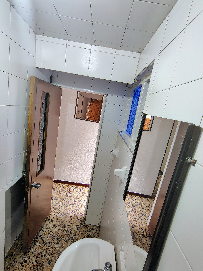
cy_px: 136
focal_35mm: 16
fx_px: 125
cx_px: 102
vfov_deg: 94.5
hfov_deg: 78.1
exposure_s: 1/30
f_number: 2.2
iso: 401
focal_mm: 2.13
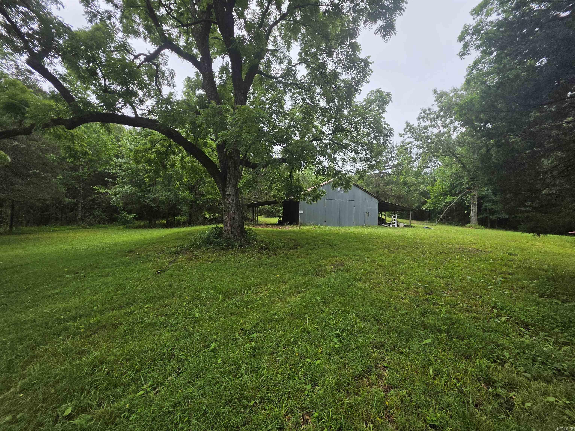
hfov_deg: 106.2
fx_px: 216
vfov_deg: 89.9
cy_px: 216
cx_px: 288
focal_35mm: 13
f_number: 1.9
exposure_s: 1/1588
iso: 32
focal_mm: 2.2
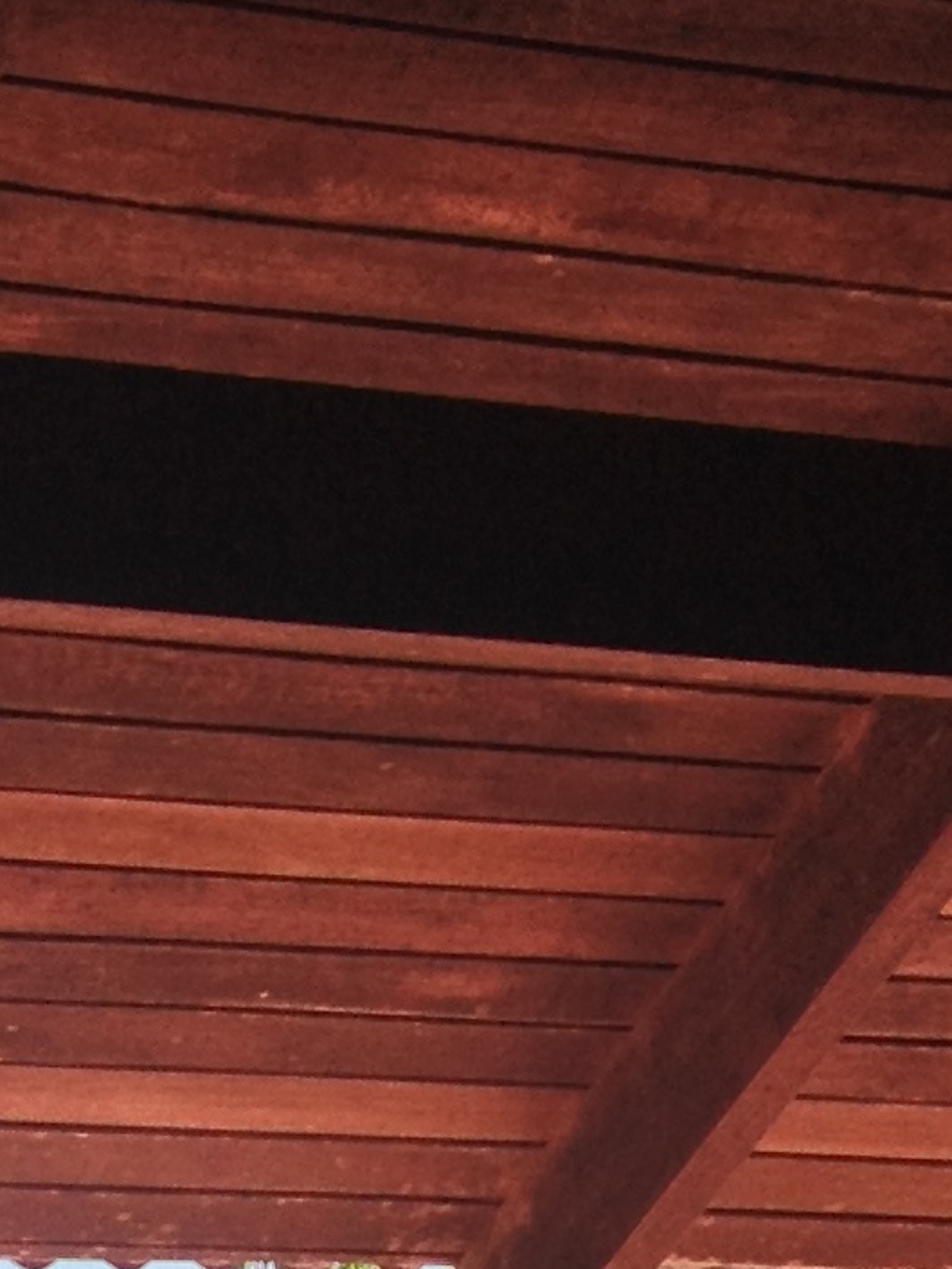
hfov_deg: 9.1
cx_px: 59
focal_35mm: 162
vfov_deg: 11.3
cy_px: 2371
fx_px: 5939
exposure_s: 1/767
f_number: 2.4
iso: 50
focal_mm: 4.28
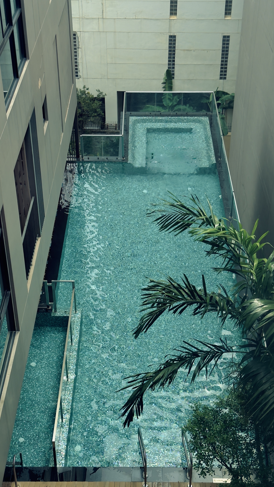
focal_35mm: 53
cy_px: 244
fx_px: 684
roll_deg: -0.1
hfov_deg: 22.6
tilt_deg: -34.3
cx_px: 138
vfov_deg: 39.2
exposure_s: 1/1133
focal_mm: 6.76
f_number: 1.78
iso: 80
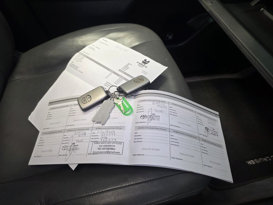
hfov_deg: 73.9
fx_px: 181
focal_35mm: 23
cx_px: 136
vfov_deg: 58.9
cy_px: 102
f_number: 1.7
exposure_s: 1/100
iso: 320
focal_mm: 6.25
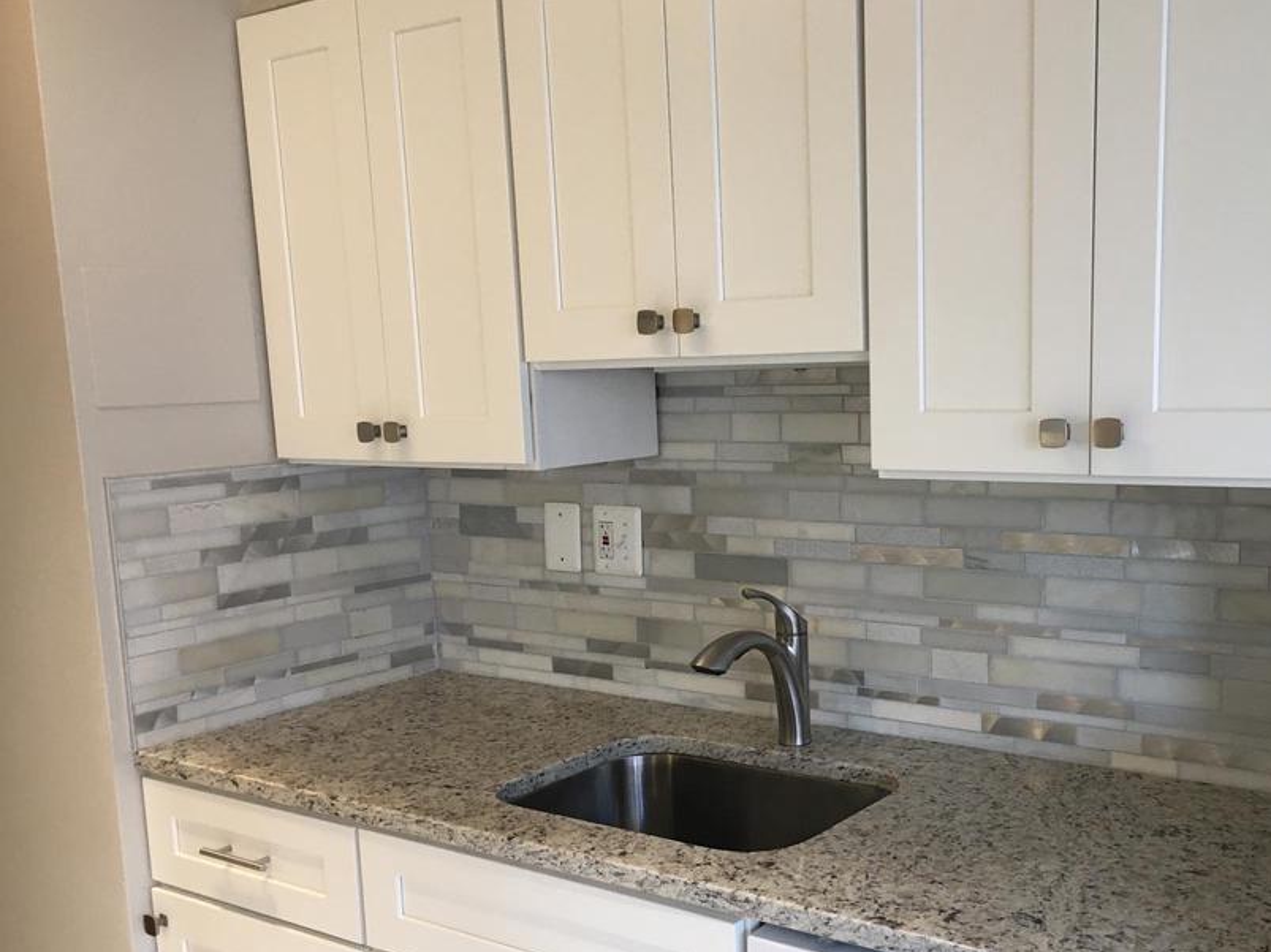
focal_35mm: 37
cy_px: 579
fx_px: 1358
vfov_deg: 38.5
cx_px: 785
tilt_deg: -9.3
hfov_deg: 49.7
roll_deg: +2.8
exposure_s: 1/30
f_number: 2.2
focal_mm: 4.15
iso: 40
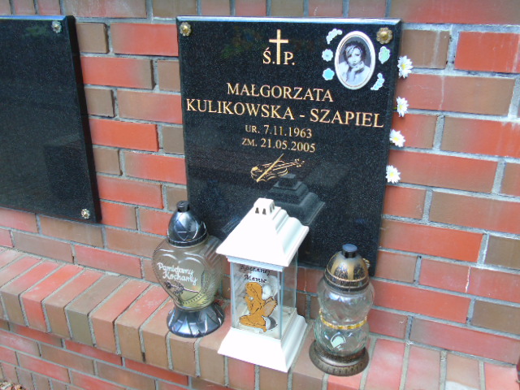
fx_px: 436
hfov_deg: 61.7
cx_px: 260
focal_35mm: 29
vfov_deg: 48.2
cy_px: 195
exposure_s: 1/100
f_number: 3.6
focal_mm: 5.2
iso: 80
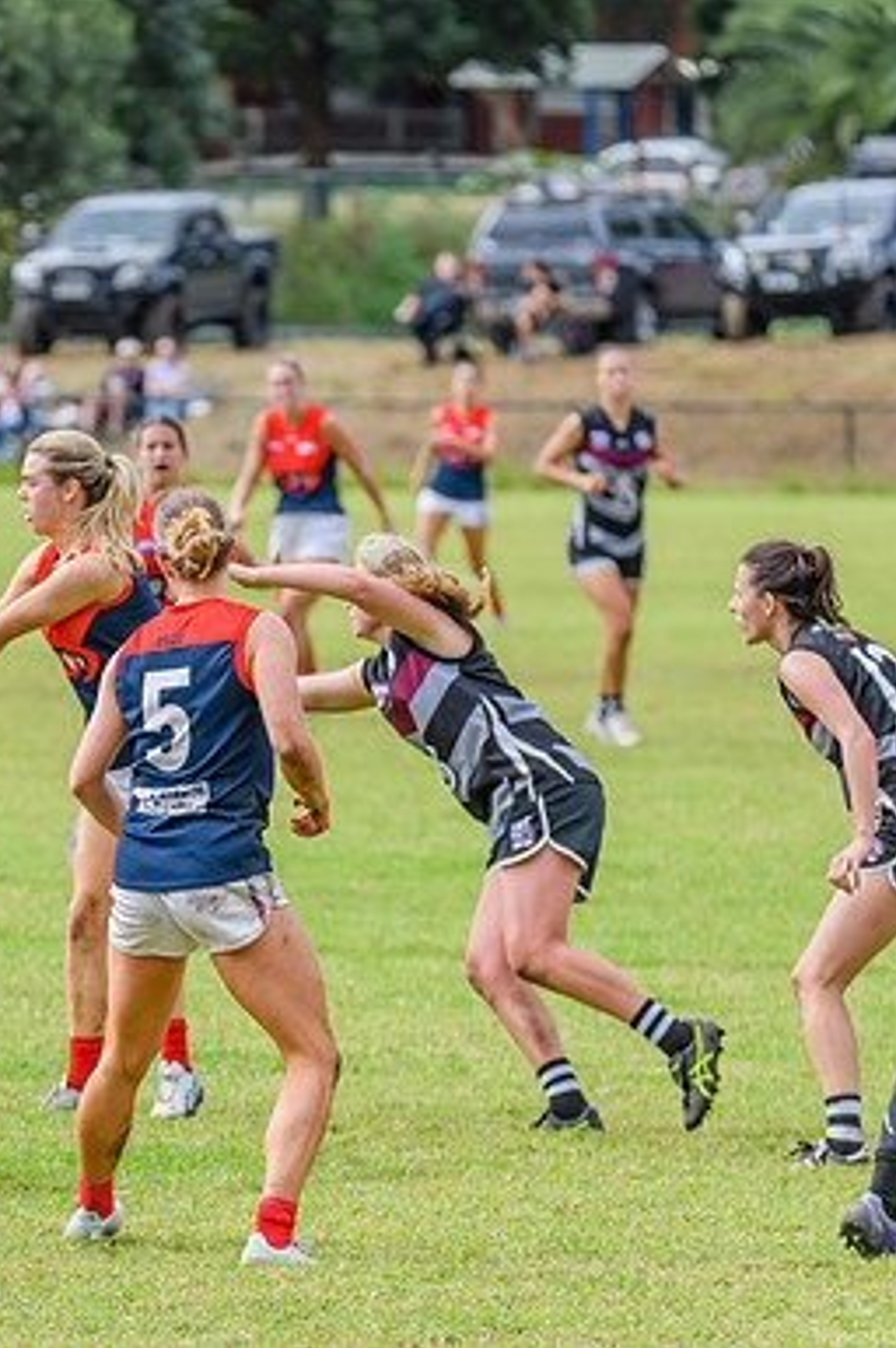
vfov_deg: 5.7
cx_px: 122
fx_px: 13538
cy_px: 674
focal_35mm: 362
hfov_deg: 3.8
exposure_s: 1/1600
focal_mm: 240
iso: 800
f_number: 6.3
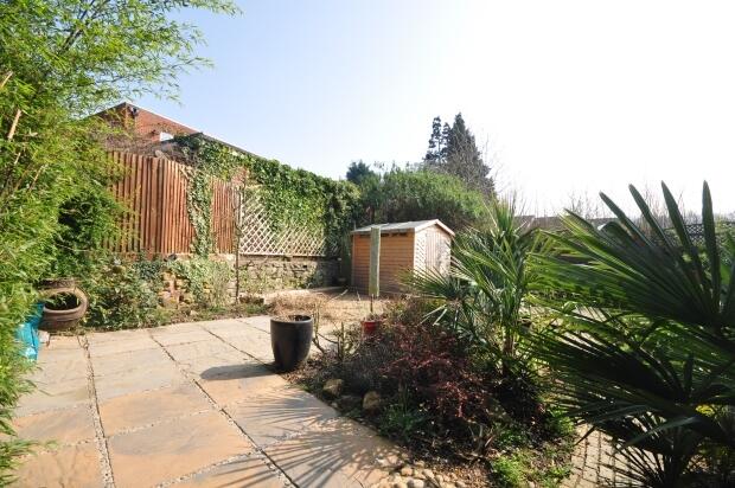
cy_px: 244
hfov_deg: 95.0
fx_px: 337
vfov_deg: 71.9
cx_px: 368
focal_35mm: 16
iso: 200
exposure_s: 1/60
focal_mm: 11
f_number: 11
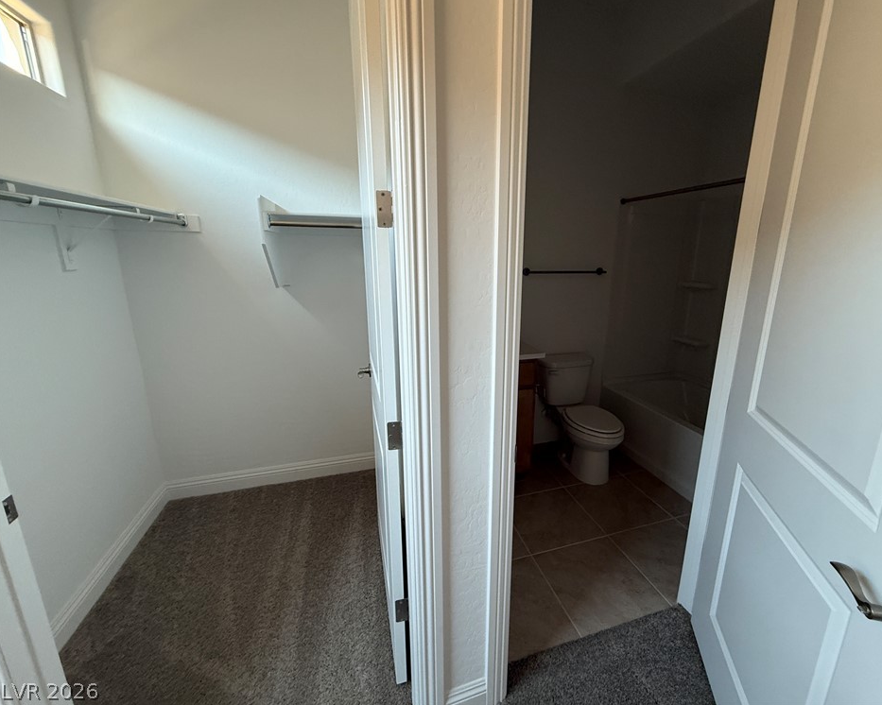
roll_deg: -0.5
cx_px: 479
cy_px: 344
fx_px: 391
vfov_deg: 84.0
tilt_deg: -12.7
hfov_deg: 96.6
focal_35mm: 15
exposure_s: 1/60
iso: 250
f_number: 2.2
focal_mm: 2.22
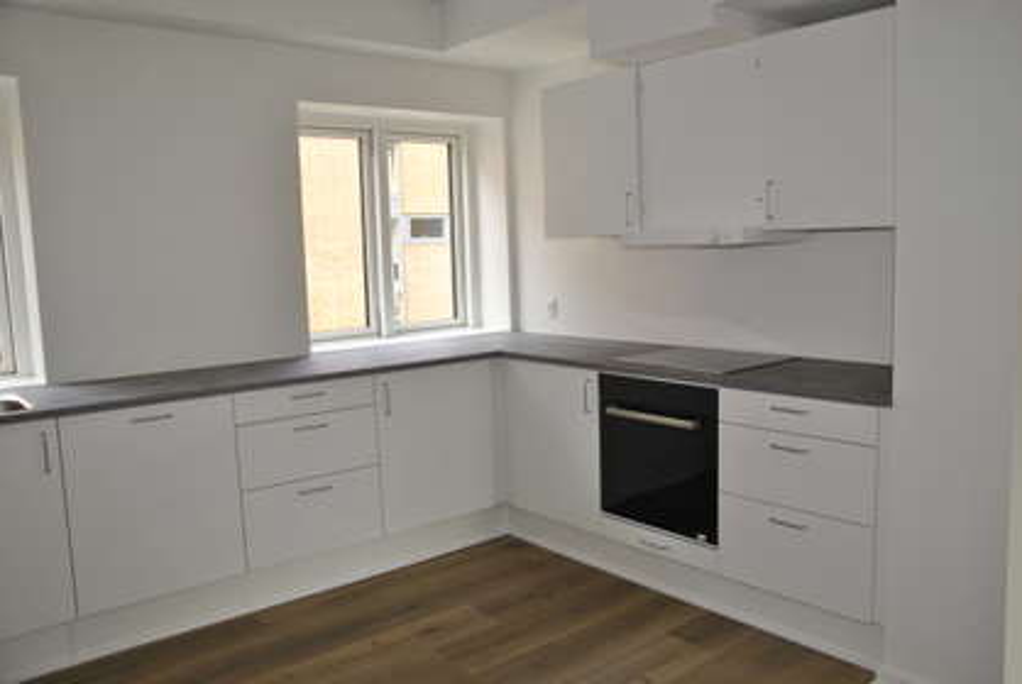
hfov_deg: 67.3
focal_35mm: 27
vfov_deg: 48.1
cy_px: 342
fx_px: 768
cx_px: 511
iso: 200
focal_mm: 18
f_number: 4
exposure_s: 1/60
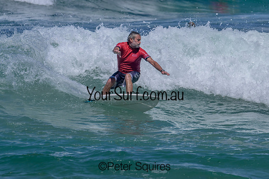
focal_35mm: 662
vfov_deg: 2.1
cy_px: 61
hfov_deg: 3.1
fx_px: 4946
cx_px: 136
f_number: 11
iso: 360
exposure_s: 1/2000
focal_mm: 490
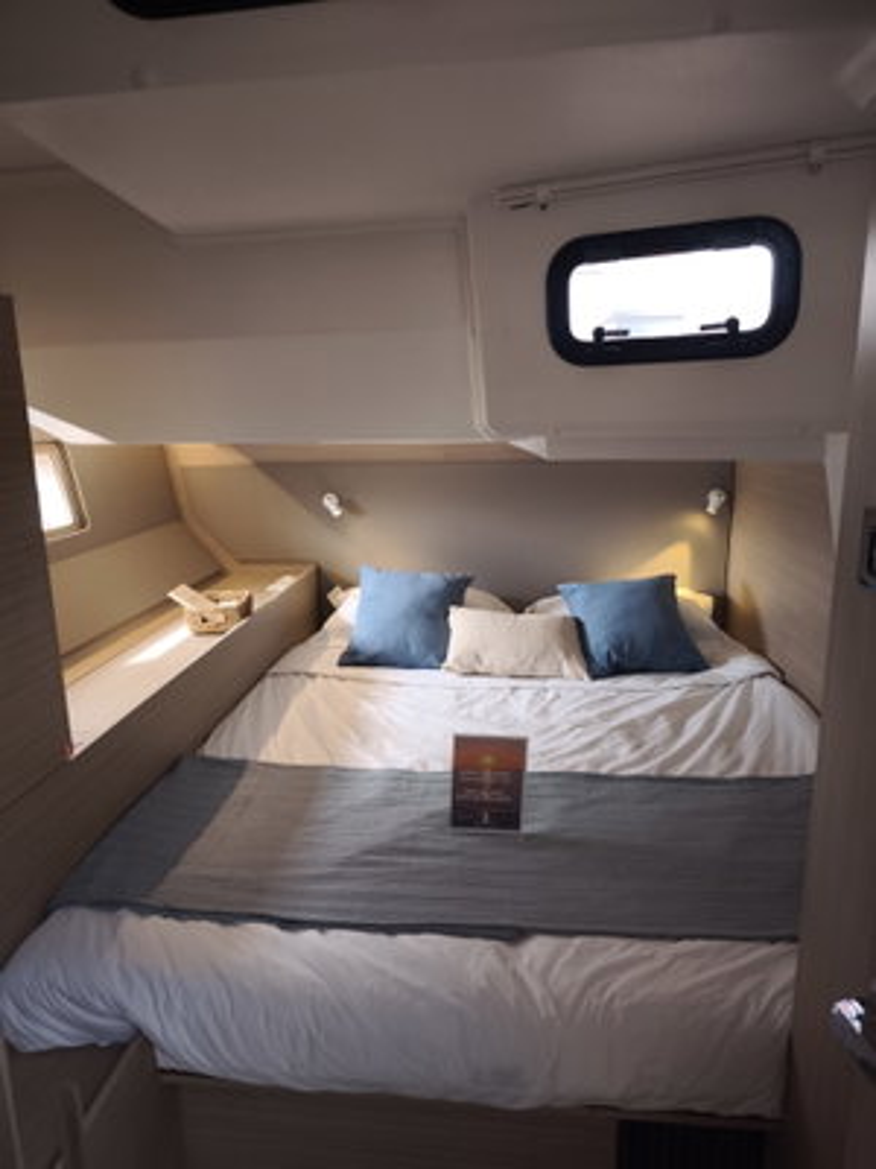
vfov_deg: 73.9
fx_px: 776
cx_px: 438
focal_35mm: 23
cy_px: 584
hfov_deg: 58.9
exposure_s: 1/100
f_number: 1.6
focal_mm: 6.57
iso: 160
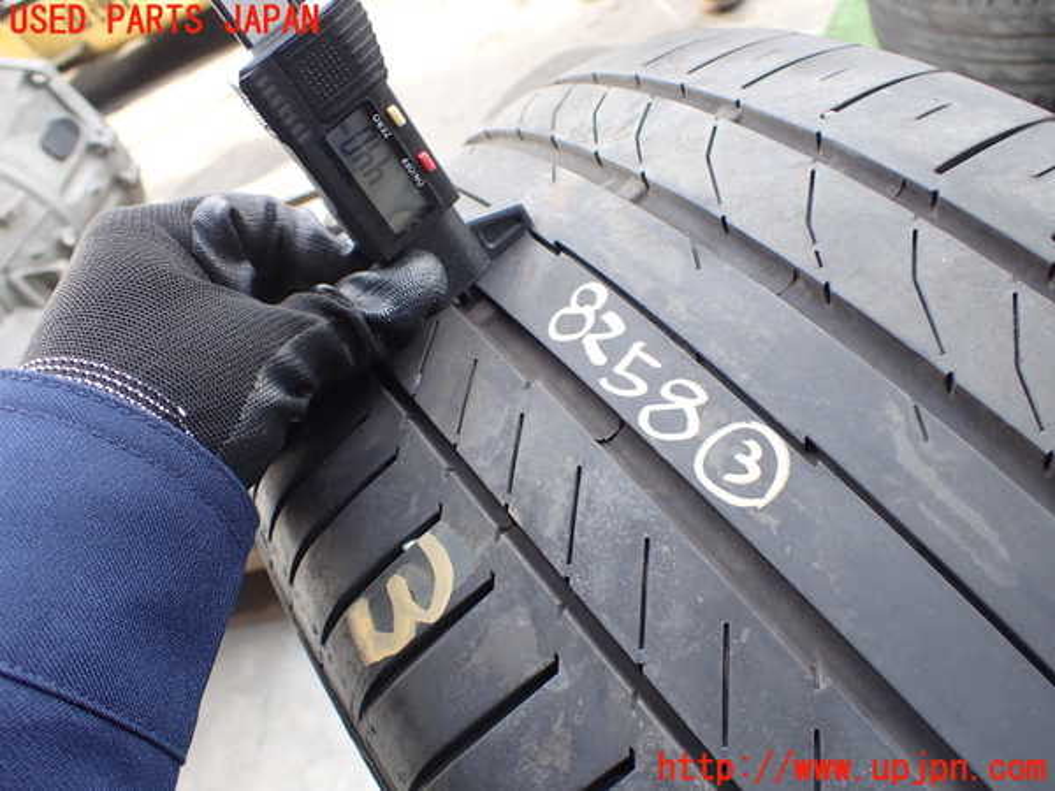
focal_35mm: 30
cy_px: 396
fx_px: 914
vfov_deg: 46.8
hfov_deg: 60.0
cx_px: 528
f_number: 2.3
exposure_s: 1/125
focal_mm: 5.4
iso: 200
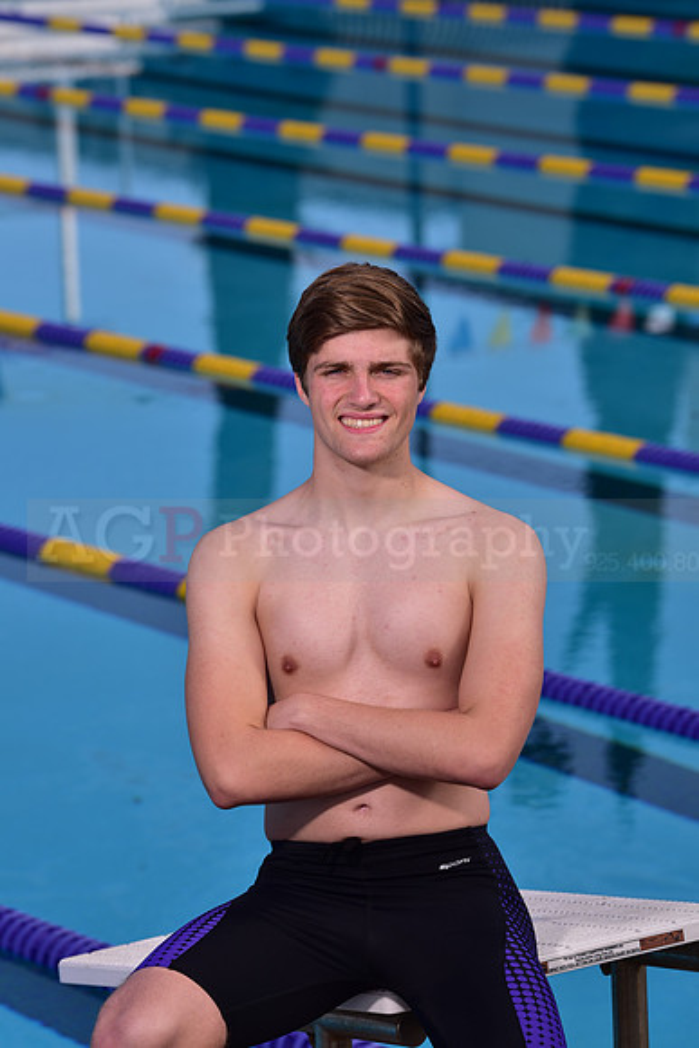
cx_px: 350
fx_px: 4657
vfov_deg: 12.8
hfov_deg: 8.6
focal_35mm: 160
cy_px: 524
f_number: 7.1
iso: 80
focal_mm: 160
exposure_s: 1/250
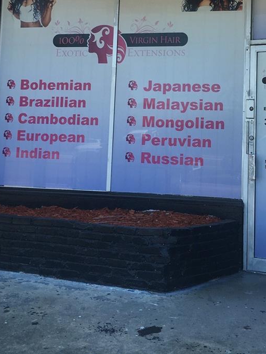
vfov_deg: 36.6
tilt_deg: +6.1
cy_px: 87
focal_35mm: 51
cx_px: 193
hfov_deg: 28.2
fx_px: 522
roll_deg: -1.8
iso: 25
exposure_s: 1/289
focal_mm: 4.15
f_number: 2.2
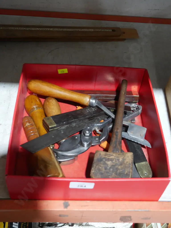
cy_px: 114
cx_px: 86
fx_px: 303
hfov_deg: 31.5
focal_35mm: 46
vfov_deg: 41.2
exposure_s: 1/60
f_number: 5.1
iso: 1600
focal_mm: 23
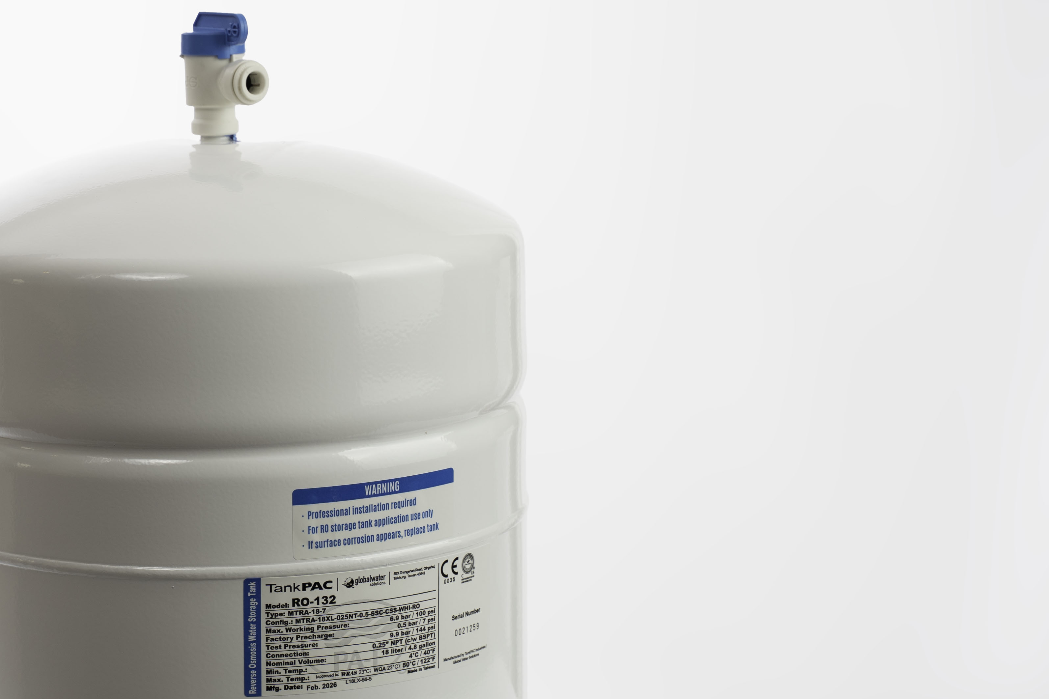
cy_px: 407
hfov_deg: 20.7
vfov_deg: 14.0
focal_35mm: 98
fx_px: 2855
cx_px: 274
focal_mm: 52
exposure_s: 1/160
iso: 100
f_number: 5.6
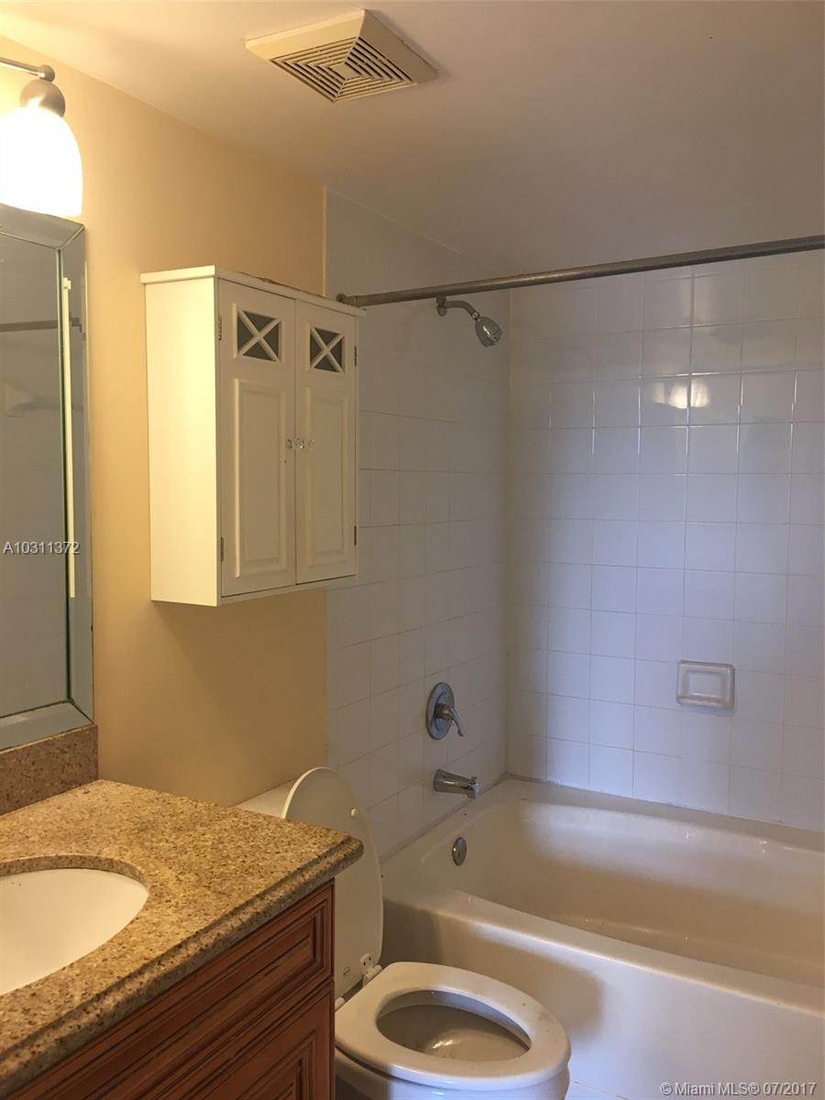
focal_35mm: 29
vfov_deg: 61.7
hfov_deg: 48.2
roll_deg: +0.7
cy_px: 550
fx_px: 922
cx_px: 412
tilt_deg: -4.4
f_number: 2.2
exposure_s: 1/30
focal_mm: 4.15
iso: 50
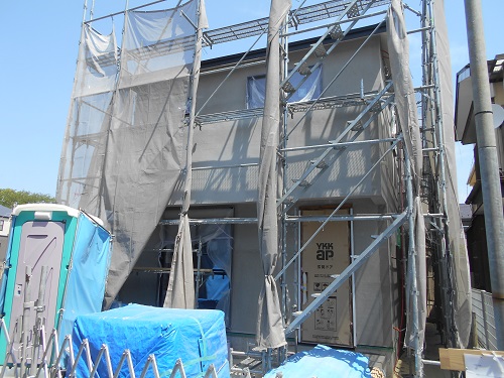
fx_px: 379
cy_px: 189
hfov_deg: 67.3
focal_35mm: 26
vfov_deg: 53.1
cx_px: 252
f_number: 3.2
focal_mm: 4.6
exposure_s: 1/640
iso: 80
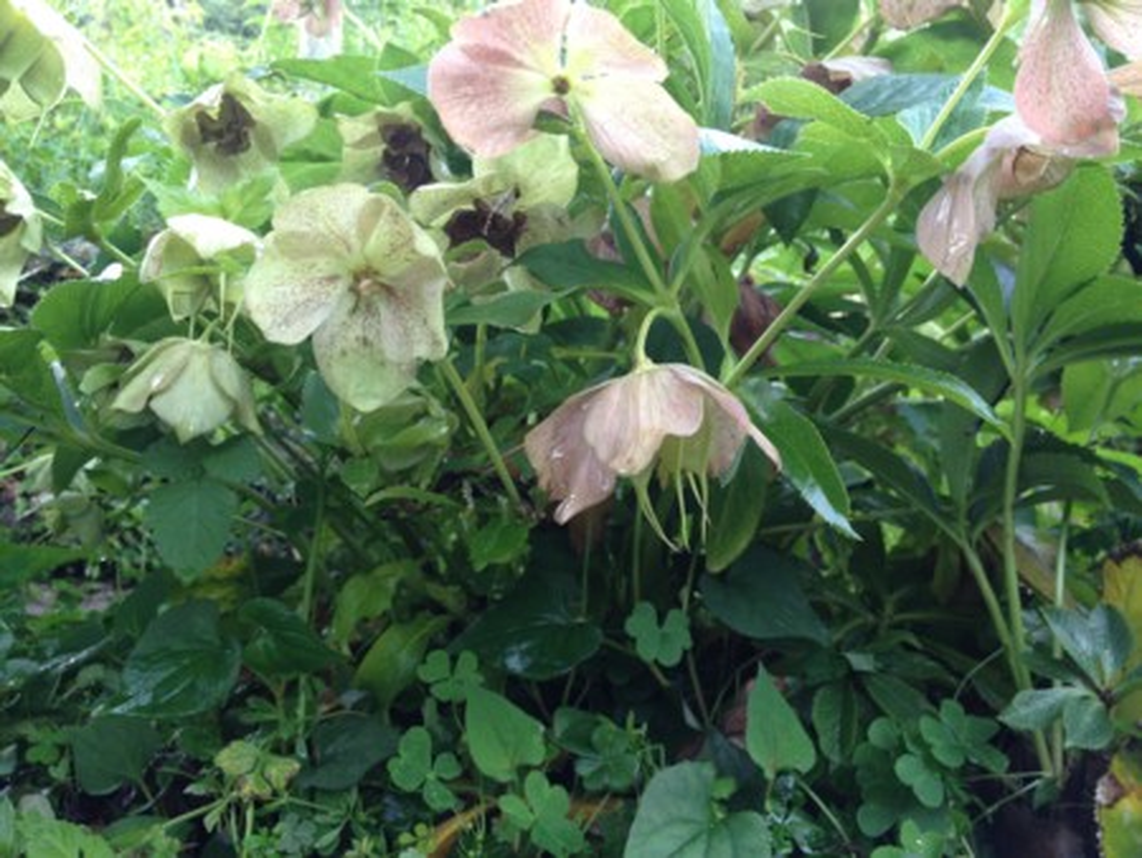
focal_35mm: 35
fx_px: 1155
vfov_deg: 40.7
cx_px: 571
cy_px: 429
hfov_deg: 52.6
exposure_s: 1/120
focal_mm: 4.28
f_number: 2.4
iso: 100
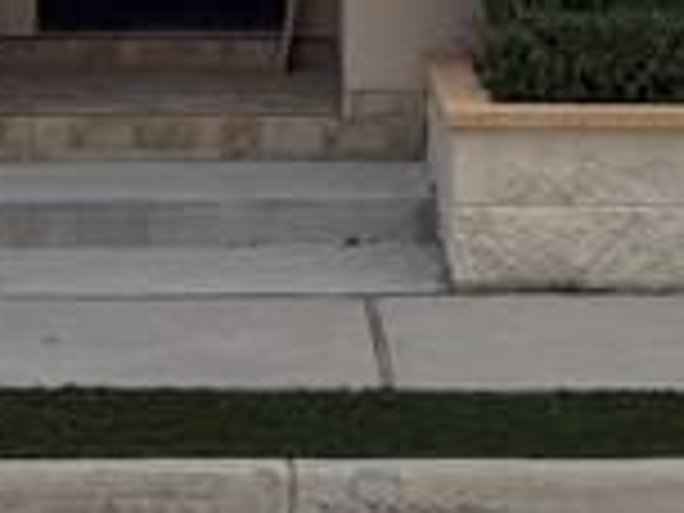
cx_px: 328
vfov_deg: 7.8
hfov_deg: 12.2
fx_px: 3201
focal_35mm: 162
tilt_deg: +13.6
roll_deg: -0.7
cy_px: -1062
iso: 125
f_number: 1.78
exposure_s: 1/8130
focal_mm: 6.76
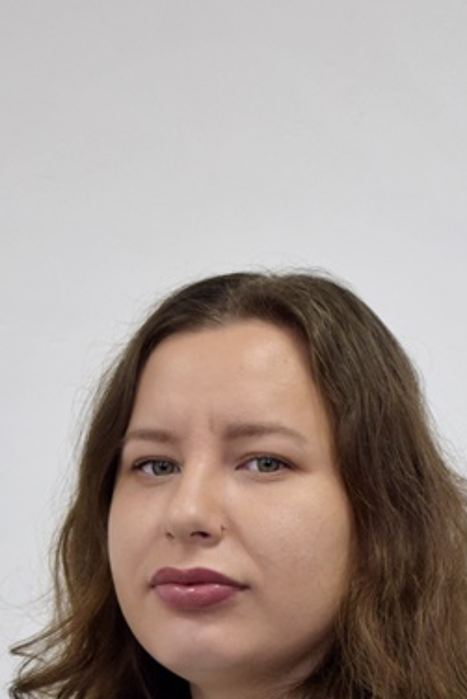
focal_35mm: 188
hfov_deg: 7.3
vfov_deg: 10.8
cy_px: 767
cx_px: 304
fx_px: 3655
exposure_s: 1/80
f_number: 5.3
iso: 400
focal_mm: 46
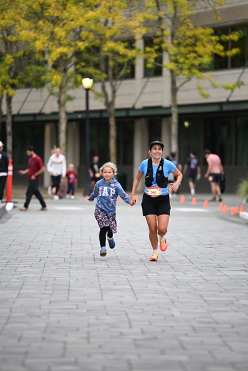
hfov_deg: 6.9
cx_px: 124
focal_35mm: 200
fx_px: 2065
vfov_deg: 10.3
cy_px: 186
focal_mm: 200
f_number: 2.8
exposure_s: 1/2000
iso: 640
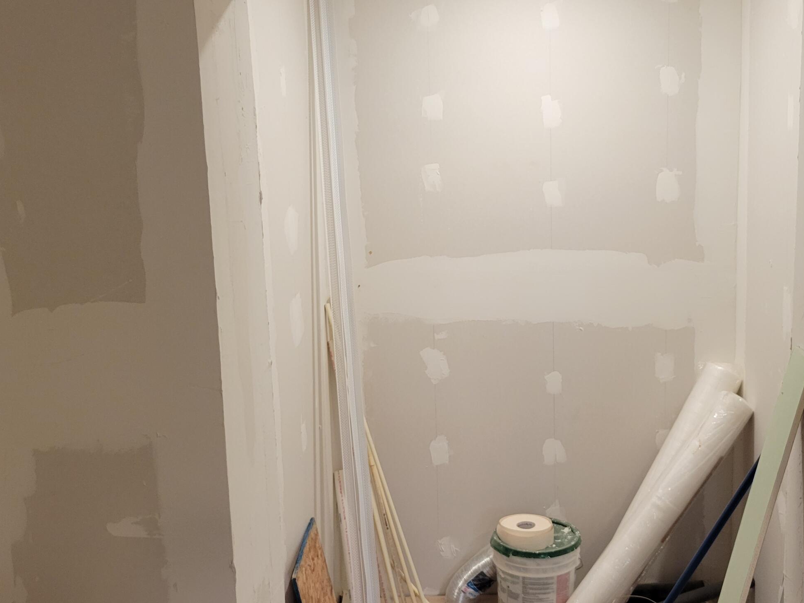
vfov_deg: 36.0
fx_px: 929
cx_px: 511
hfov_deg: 46.3
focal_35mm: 40
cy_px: 312
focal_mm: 5.4
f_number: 1.8
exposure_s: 1/120
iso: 250
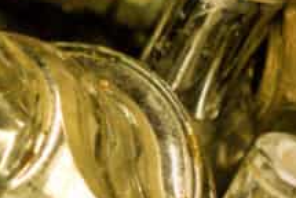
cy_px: 144
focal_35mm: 357
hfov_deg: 5.6
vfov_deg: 3.9
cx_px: -290
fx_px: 2939
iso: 800
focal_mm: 50
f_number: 3.5
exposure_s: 1/50
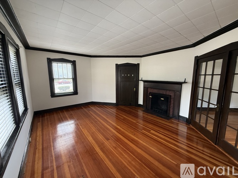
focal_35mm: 14
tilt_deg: -8.0
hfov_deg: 102.1
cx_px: 119
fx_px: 96
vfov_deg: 85.7
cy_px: 89
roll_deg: -0.4
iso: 320
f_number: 2.2
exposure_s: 1/69
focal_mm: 2.22
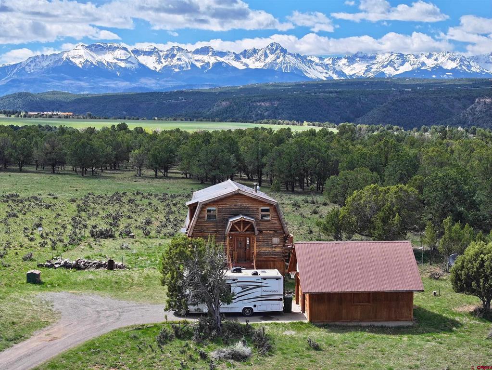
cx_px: 246
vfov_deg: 21.0
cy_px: 185
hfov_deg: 27.8
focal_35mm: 70
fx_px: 995
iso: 300
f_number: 2.8
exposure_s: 1/2000
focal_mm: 19.35
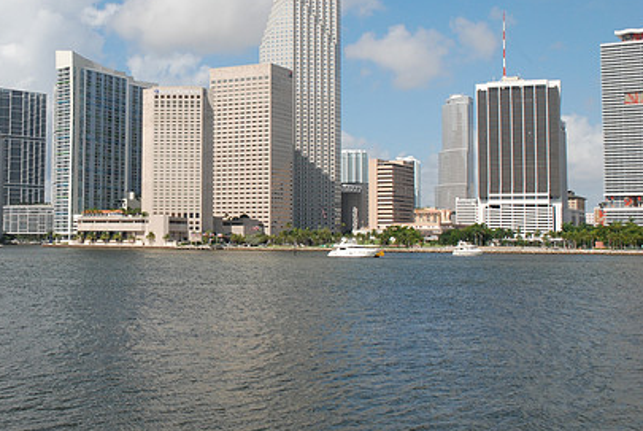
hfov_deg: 36.4
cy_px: 159
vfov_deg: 25.2
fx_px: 960
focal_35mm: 54
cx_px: 186
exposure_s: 1/500
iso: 320
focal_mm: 25
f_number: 11
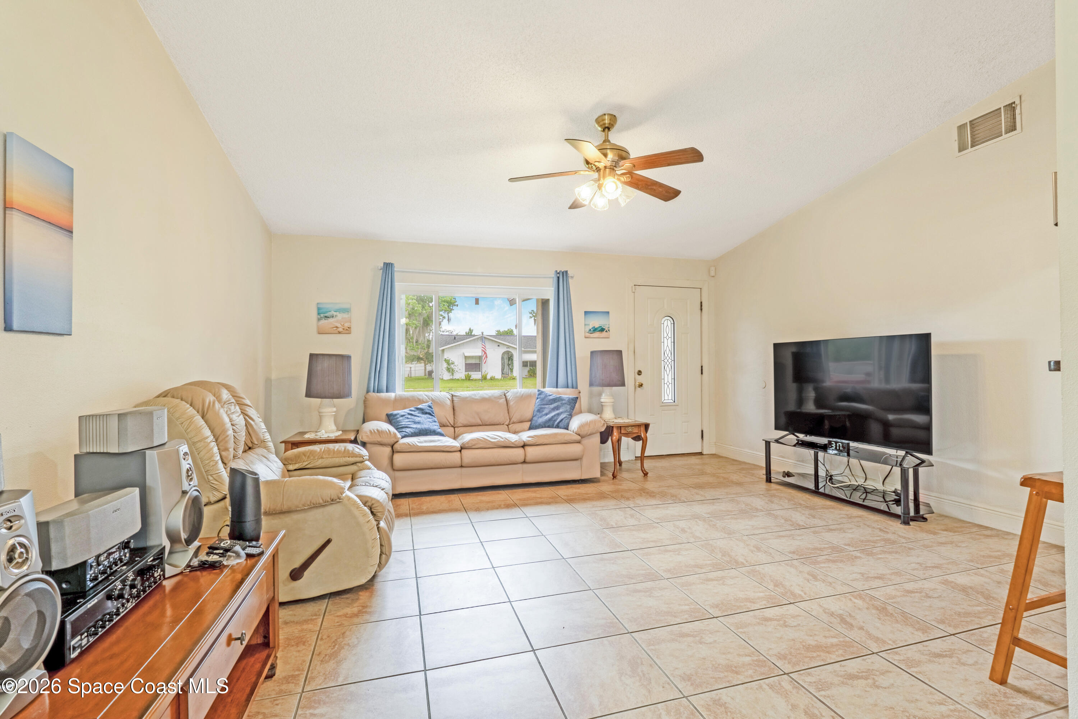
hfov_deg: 95.0
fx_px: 494
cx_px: 539
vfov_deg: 72.1
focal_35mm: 16
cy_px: 360
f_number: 9
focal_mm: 11
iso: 250
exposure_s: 1/125
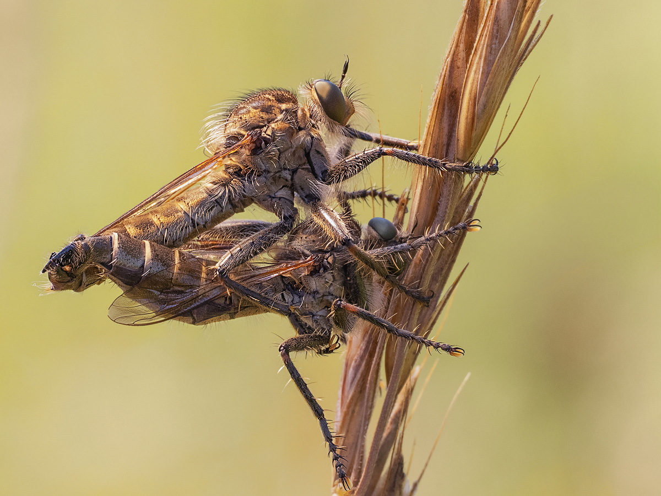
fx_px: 6893
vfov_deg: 4.1
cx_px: 330
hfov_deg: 5.5
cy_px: 248
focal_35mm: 361
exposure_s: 1/160
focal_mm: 180
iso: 3200
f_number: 20
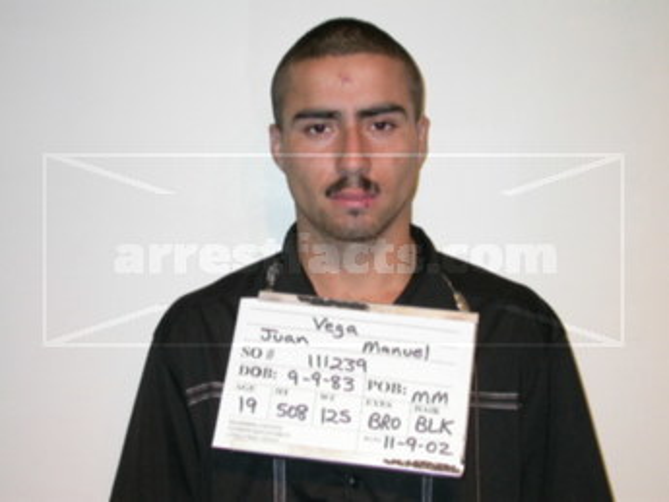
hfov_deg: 29.8
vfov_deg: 22.6
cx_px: 334
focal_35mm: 65
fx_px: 1257
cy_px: 251
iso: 100
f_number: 3.2
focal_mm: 13.5
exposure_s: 1/60.3
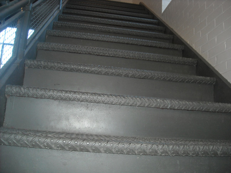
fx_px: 234
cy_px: 86
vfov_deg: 40.7
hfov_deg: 52.6
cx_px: 116
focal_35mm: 35
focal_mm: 5.7
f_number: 2.8
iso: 200
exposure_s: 1/60
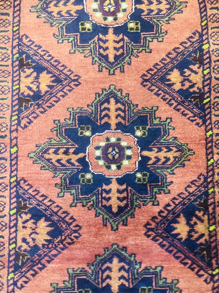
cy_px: 146
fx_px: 236
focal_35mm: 28
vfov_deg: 63.4
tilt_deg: -82.5
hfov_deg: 49.7
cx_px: 110
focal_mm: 3.99
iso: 400
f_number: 1.8
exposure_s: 1/25
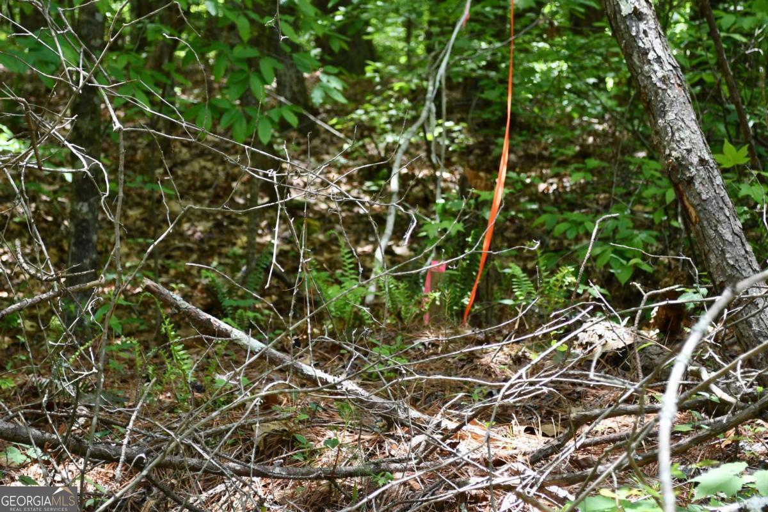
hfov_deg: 22.1
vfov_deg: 14.9
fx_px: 1963
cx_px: 384
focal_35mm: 92
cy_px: 256
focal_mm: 46
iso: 640
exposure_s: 1/250
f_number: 5.3
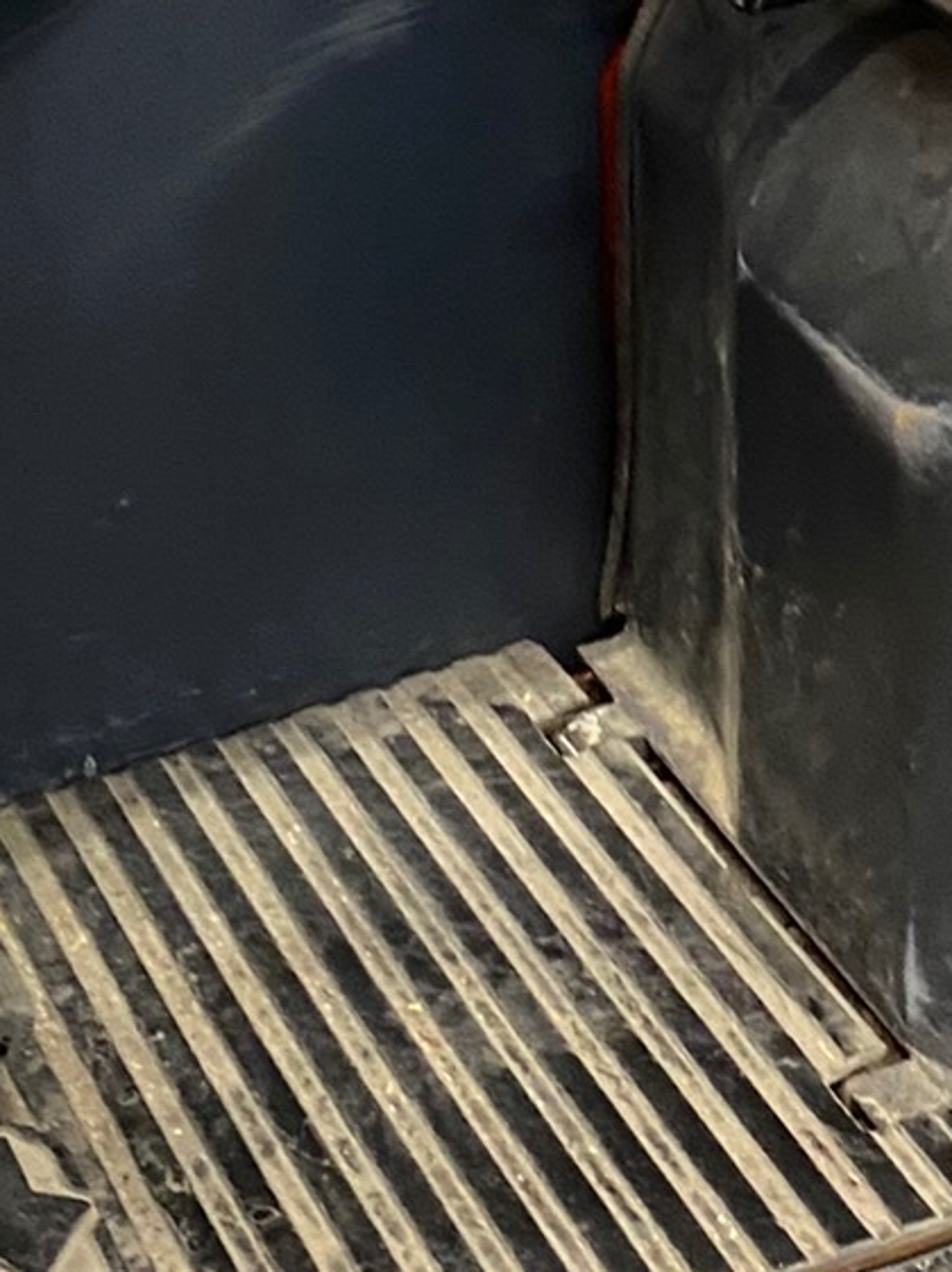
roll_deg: +1.9
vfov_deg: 20.3
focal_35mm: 95
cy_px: 179
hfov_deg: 15.4
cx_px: 811
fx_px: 3488
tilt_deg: -23.3
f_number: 1.8
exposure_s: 1/25
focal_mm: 4.25
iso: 500
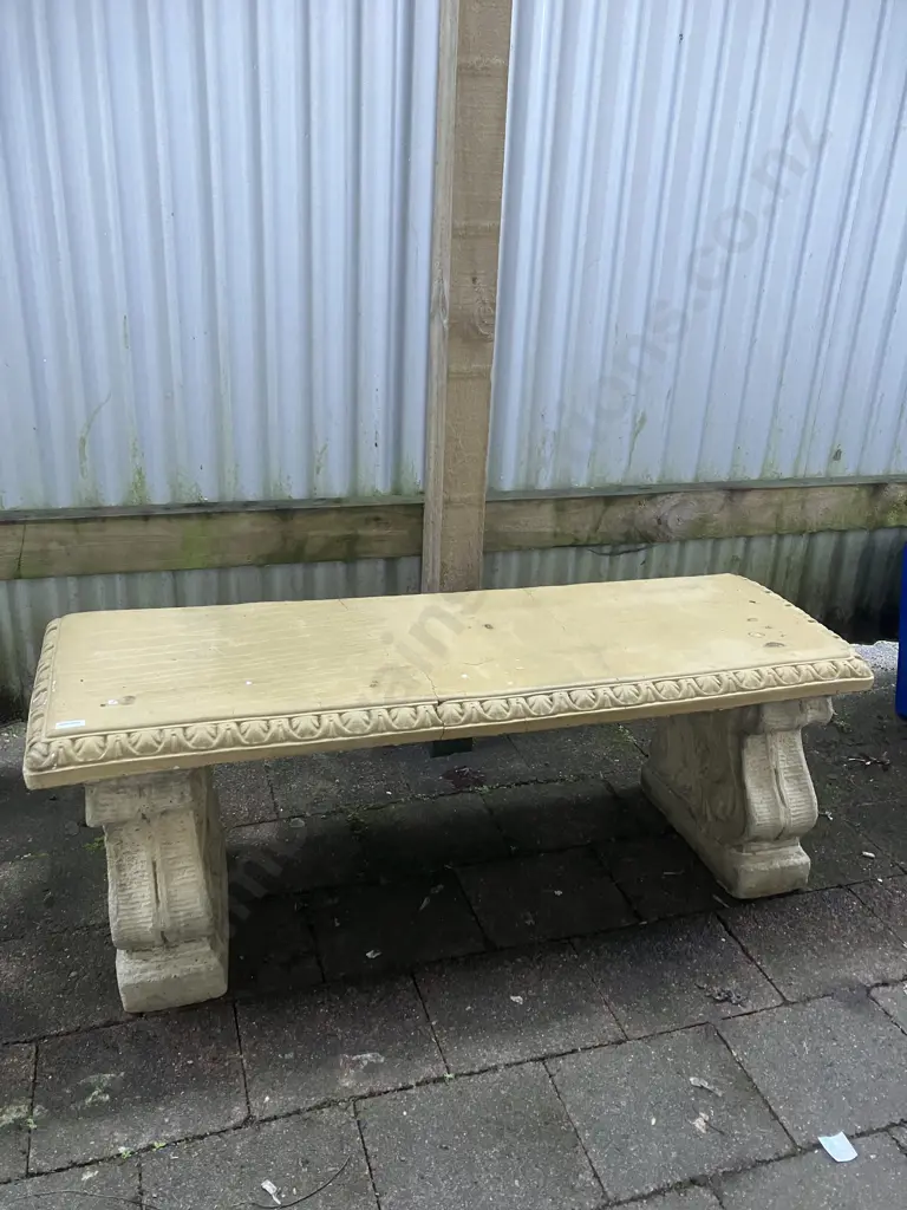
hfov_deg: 49.7
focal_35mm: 28
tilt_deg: -21.4
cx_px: 454
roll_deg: -1.6
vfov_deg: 63.4
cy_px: 605
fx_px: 978
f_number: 1.8
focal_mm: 3.99
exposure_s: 1/60
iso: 200
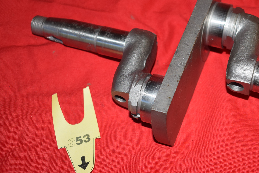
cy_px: 83
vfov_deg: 22.4
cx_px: 178
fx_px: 437
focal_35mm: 61
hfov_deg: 32.7
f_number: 5
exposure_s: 1/200
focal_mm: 29
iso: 400
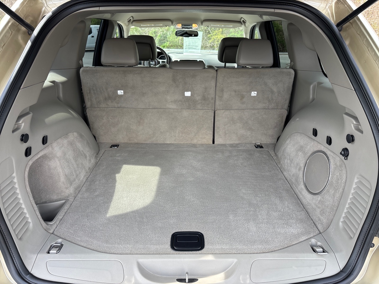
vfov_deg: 53.1
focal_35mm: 26
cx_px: 190
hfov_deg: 67.3
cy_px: 142
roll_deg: +0.0
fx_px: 285
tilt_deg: -23.0
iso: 50
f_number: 1.6
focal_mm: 5.96
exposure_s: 1/236
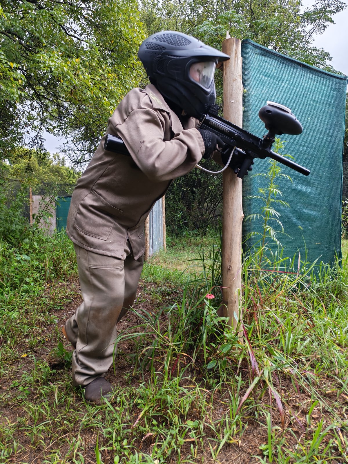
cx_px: 174
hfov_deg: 51.4
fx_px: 362
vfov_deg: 65.3
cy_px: 232
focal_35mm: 27
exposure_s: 1/100
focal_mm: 6.12
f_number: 1.9
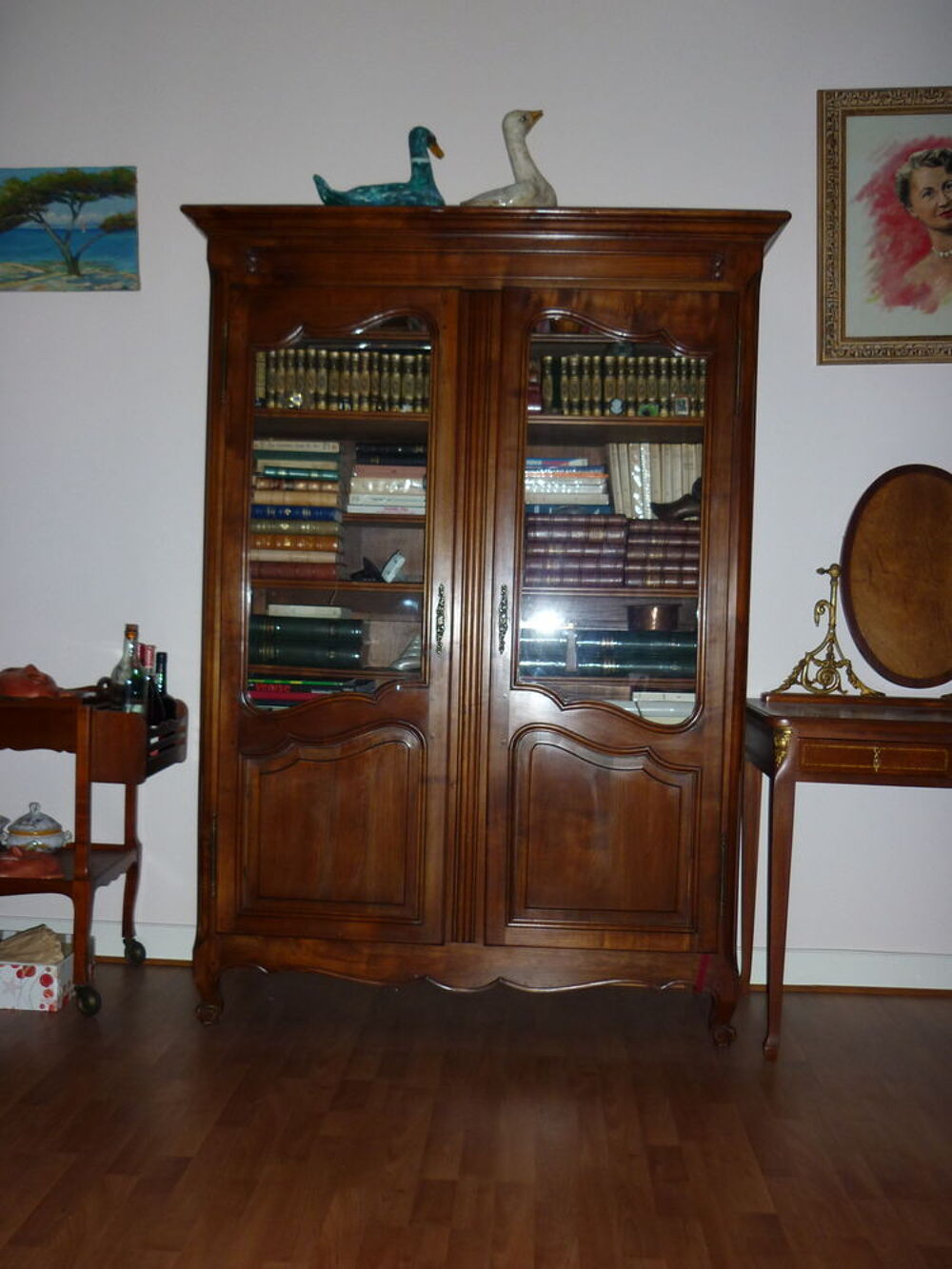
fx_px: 1210
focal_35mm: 33
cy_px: 634
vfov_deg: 55.3
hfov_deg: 43.0
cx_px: 476
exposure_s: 1/125
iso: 160
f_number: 2.8
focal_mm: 5.5
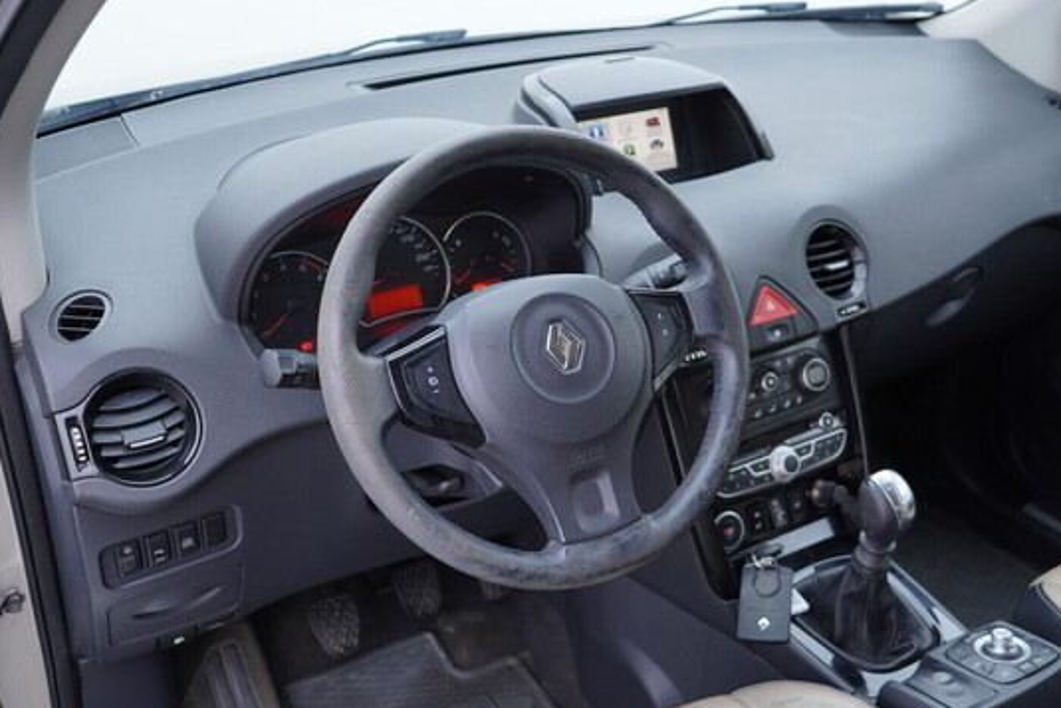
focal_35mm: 37
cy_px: 360
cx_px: 539
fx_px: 1091
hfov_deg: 51.9
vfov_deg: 36.0
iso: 160
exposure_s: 1/40
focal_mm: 24
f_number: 2.8
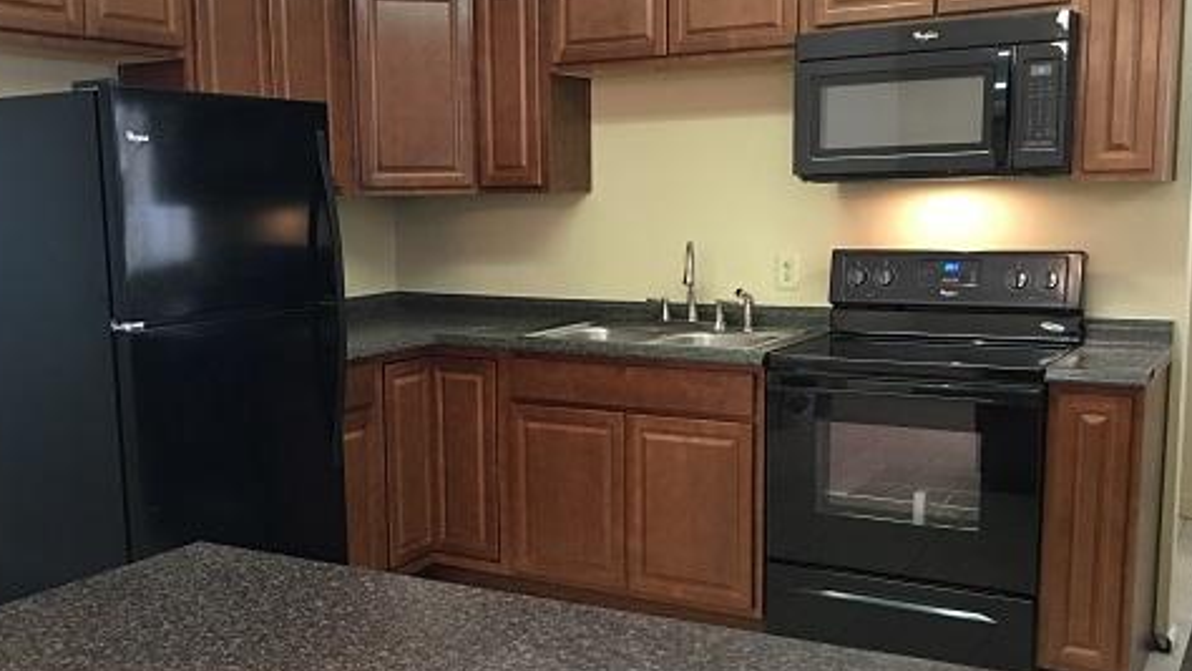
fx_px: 1265
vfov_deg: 29.7
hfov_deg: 50.3
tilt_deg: -6.8
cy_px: 385
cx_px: 516
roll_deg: +0.6
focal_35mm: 40
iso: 80
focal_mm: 4.15
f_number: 2.2
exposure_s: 1/10
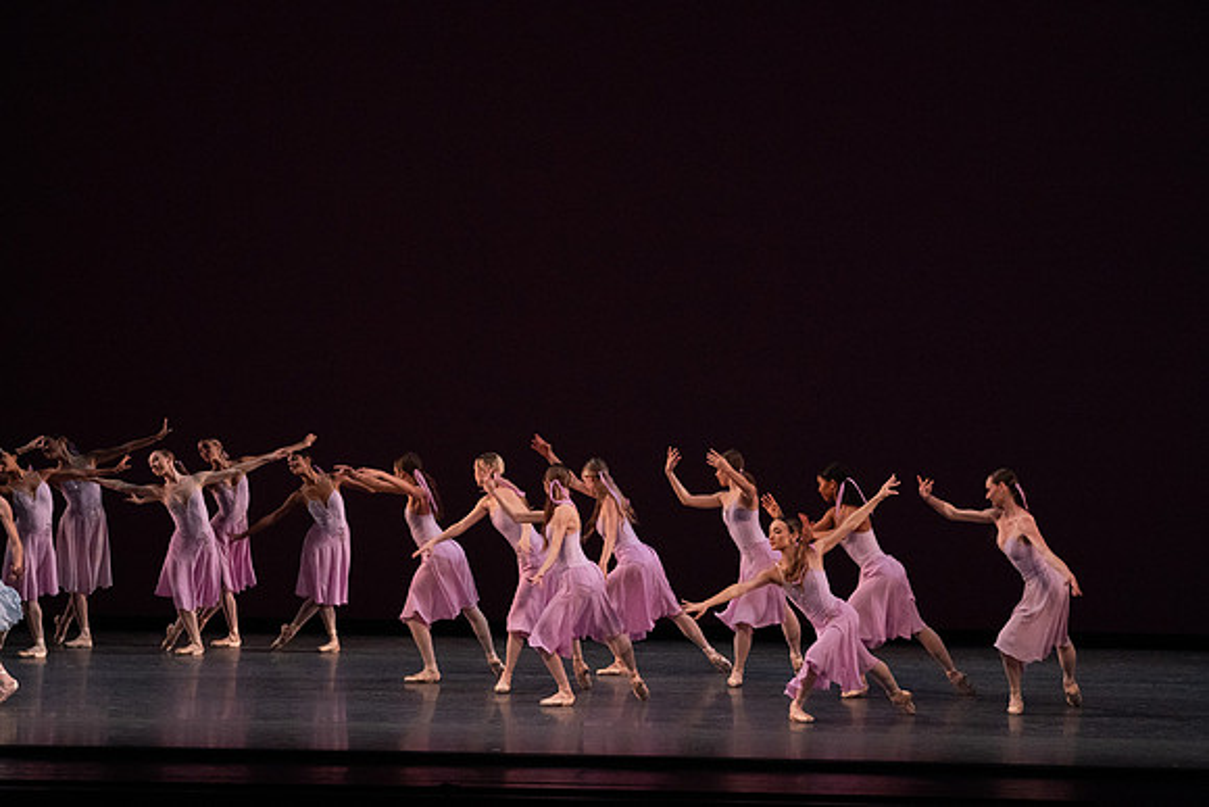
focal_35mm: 122
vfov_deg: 11.2
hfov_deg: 16.8
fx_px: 4098
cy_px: 404
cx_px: 604
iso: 12800
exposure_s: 1/400
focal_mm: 122
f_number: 13
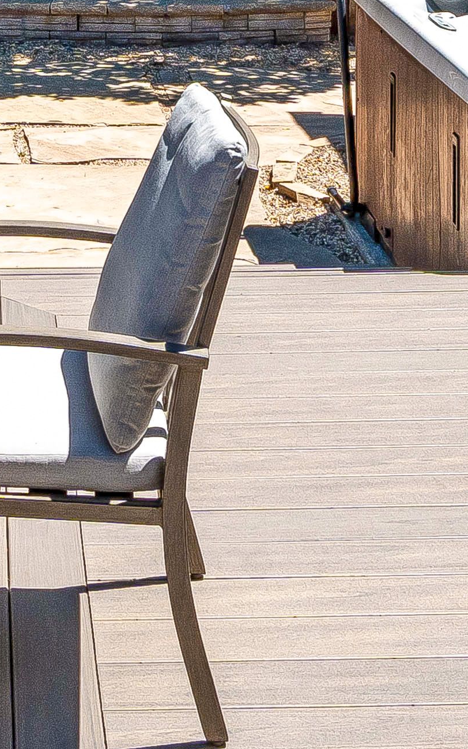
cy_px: -218
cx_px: 2
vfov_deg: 21.4
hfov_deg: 14.6
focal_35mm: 88
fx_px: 1796
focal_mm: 16
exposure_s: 1/250
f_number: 11
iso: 400
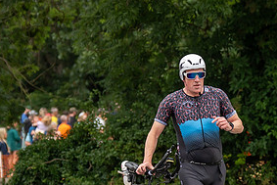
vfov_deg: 4.8
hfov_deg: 7.2
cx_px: 208
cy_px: 125
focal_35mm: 286
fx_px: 2202
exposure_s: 1/400
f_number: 3.2
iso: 320
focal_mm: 85
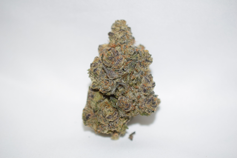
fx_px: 395
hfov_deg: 33.4
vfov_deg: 22.6
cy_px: 79
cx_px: 118
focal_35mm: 60
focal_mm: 40
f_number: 3.2
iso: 100
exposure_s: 1/60
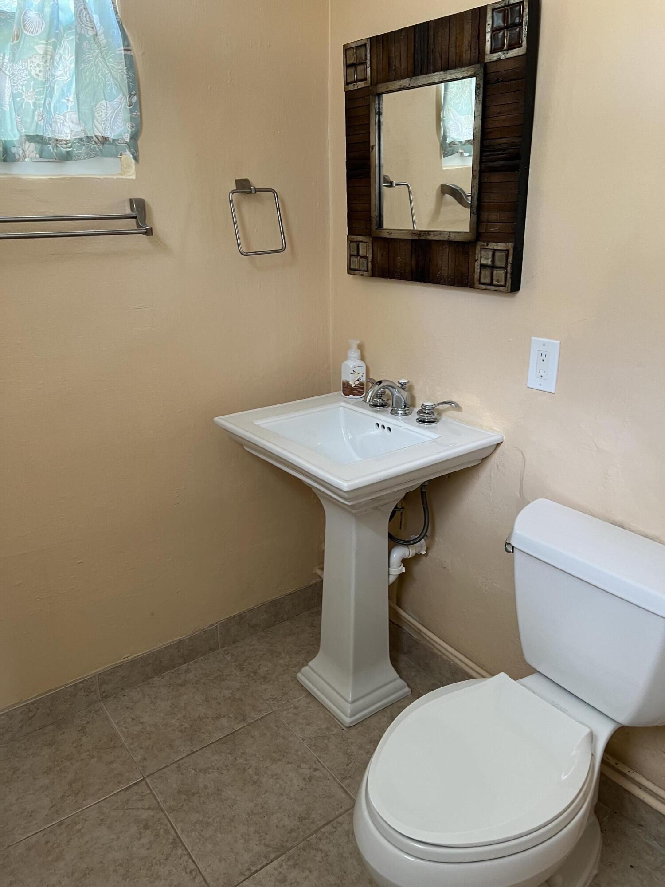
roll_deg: +0.3
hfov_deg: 53.1
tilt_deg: -19.5
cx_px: 332
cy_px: 444
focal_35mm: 26
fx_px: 666
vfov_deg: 67.3
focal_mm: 5.7
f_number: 1.5
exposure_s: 1/60
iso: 100
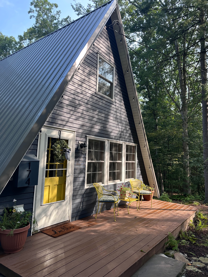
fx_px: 192
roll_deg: -2.2
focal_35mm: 24
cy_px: 138
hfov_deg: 56.8
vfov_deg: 71.6
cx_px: 104
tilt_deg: +7.4
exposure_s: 1/456
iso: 80
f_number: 1.78
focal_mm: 6.86
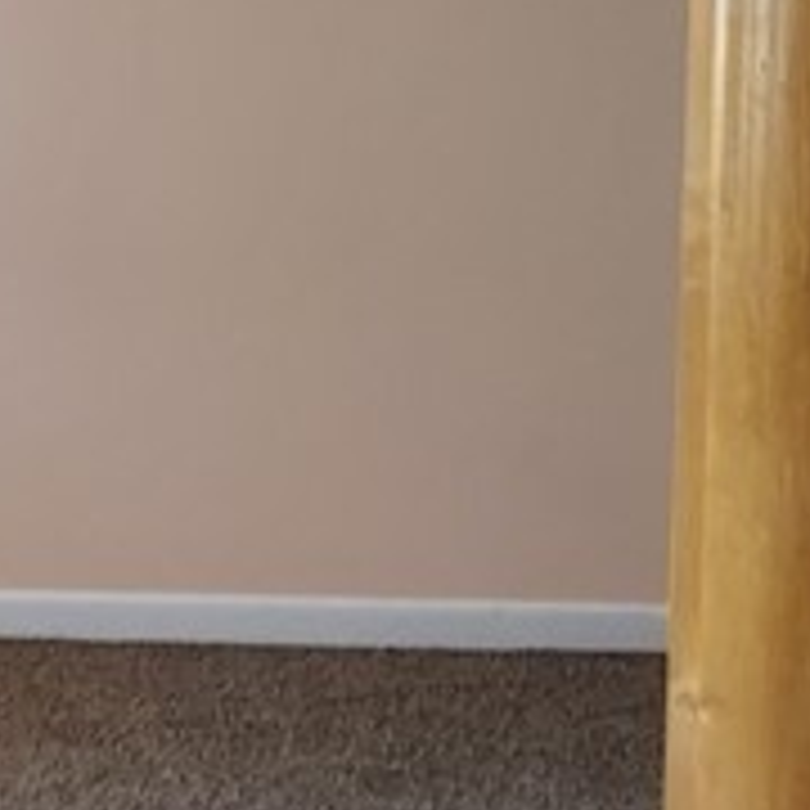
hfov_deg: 14.4
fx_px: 3203
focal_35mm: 121
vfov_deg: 14.2
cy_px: -27
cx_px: 234
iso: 200
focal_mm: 4.6
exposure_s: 1/60
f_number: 1.8
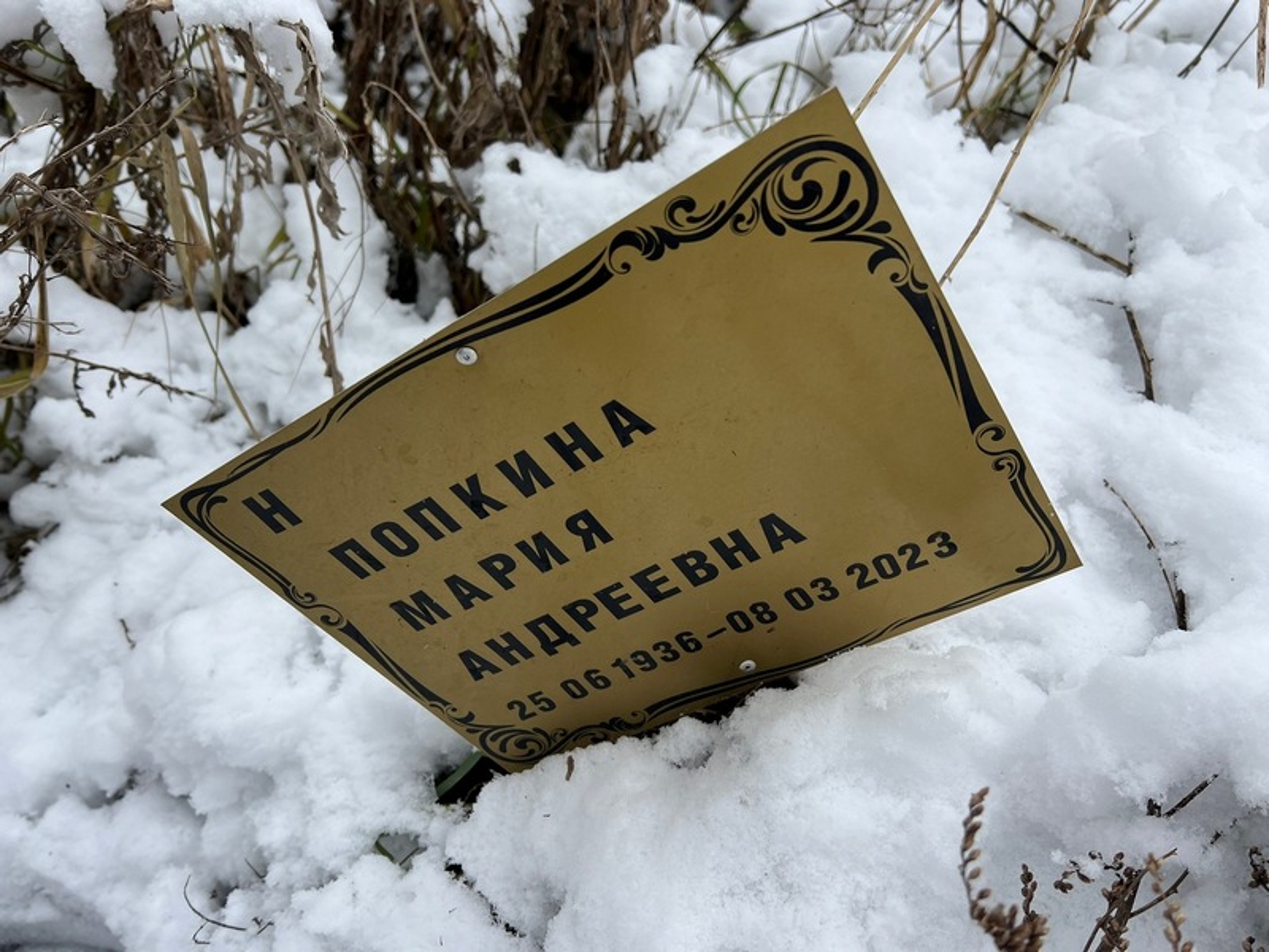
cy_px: 476
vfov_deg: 53.1
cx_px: 634
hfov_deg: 67.3
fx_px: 953
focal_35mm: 26
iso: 50
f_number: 1.5
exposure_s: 1/411
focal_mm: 5.7
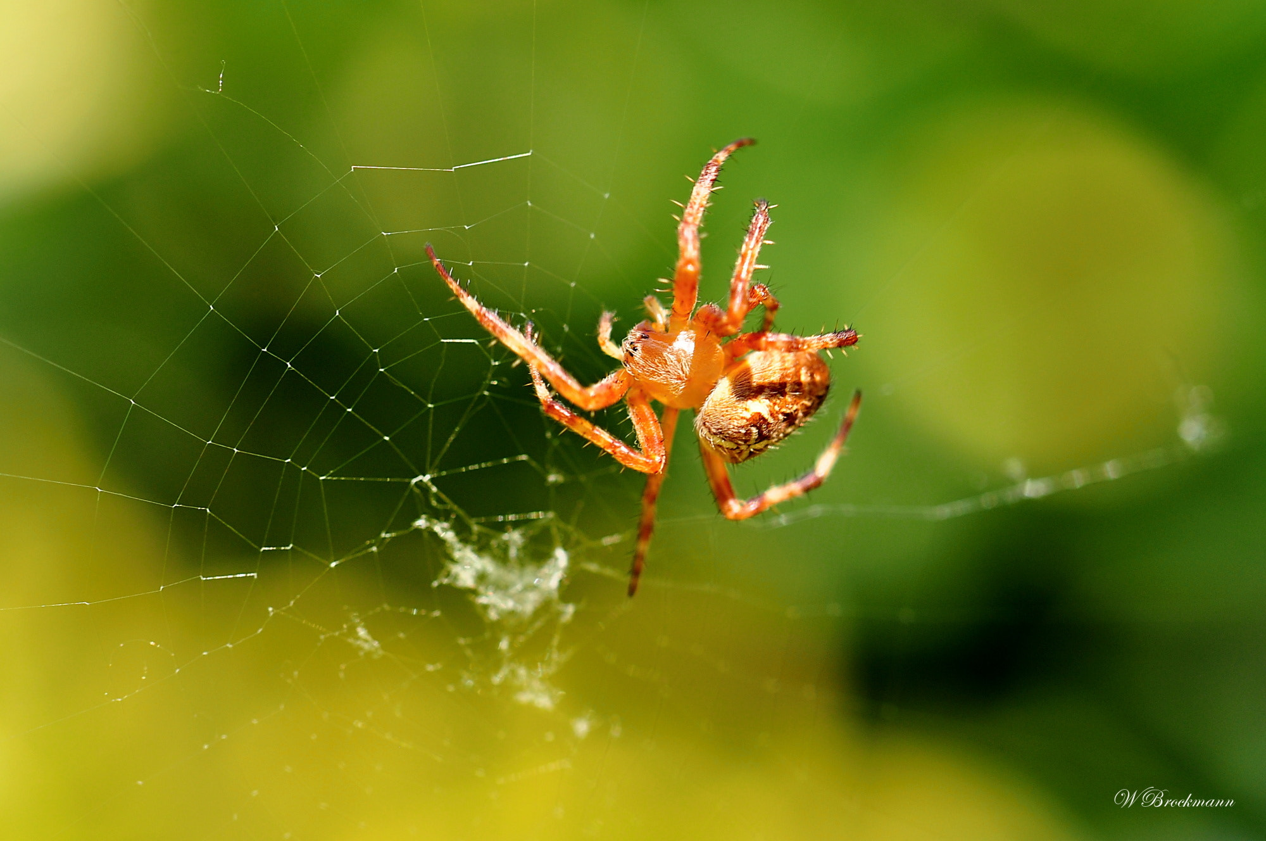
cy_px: 420
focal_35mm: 90
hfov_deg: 22.6
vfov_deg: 15.1
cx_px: 633
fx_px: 3161
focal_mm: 60
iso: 200
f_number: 6.3
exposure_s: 1/500
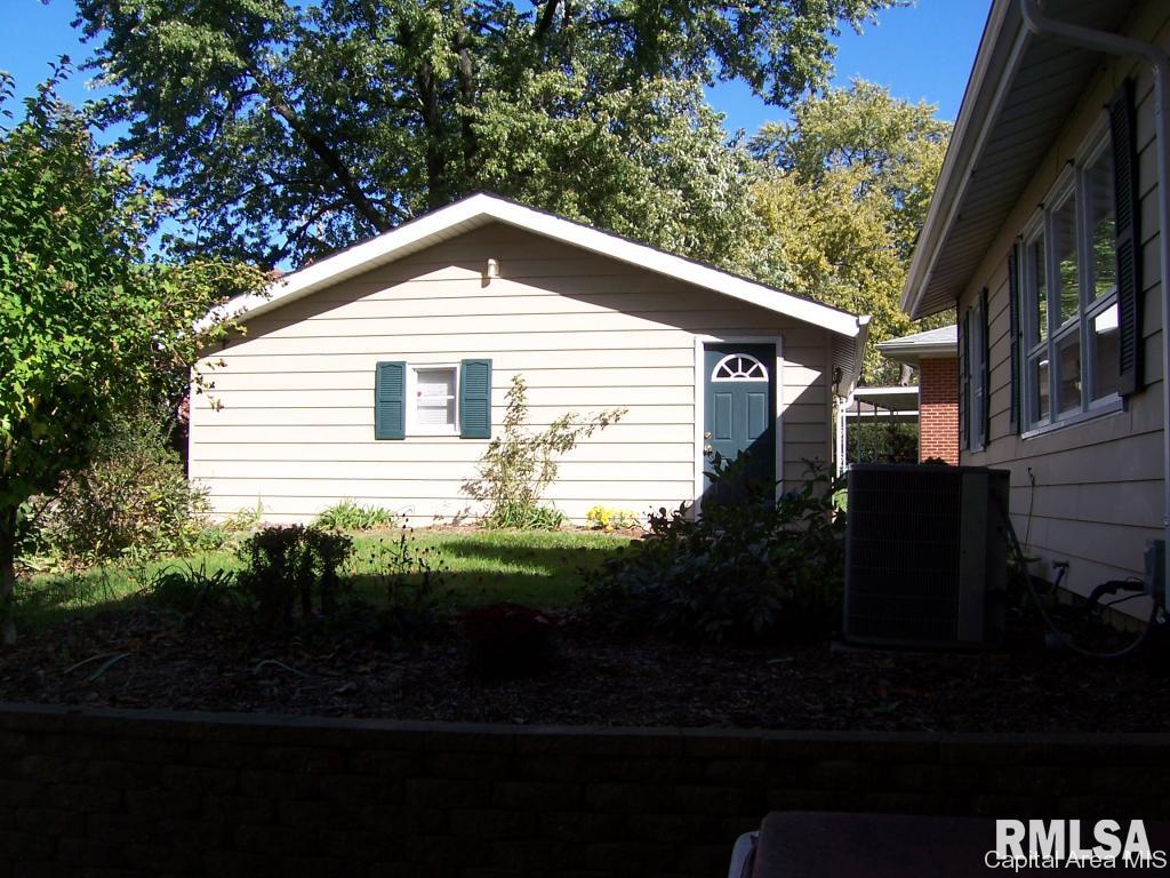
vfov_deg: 39.7
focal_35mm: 36
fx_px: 1217
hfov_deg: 51.4
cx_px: 585
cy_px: 439
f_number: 4.8
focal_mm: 6
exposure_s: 1/250
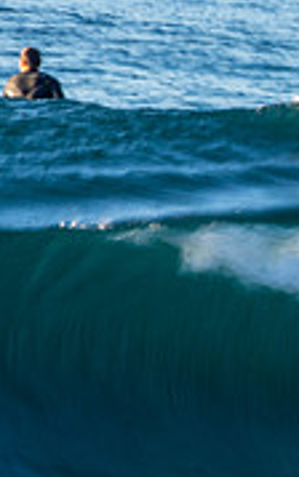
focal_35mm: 2481
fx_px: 32321
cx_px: 579
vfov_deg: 0.8
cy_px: 441
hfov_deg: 0.5
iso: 100
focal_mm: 500
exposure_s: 1/15
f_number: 18
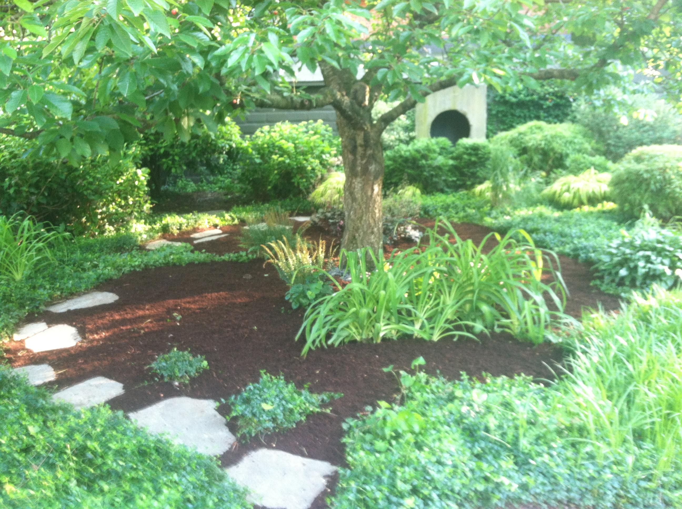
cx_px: 341
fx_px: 689
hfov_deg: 52.7
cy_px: 254
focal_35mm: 35
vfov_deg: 40.6
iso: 100
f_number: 2.8
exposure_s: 1/15
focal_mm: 3.85
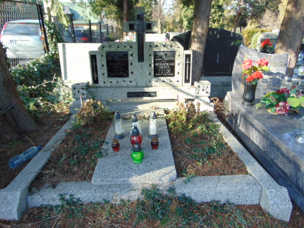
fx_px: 220
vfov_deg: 54.9
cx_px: 152
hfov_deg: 69.4
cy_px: 114
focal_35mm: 25
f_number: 3
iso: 80
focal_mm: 4.5
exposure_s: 1/125
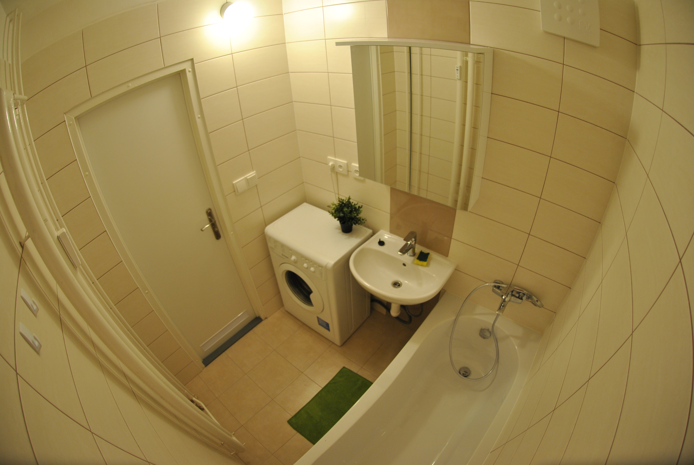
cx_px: 347
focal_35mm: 16
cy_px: 232
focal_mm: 10.5
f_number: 2.8
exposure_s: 1/30
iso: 200
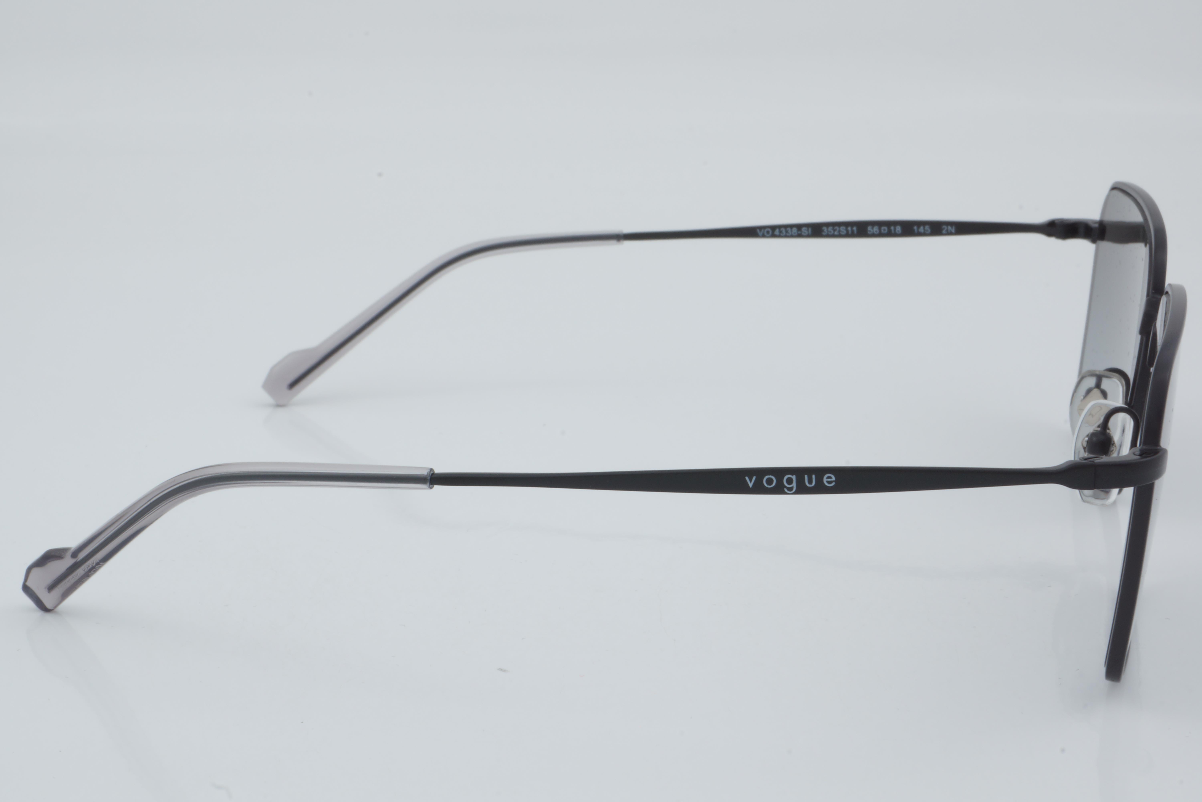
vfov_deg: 18.2
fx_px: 2504
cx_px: 601
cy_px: 401
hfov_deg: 27.0
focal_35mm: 75
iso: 100
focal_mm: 50
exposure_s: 1/4
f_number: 29
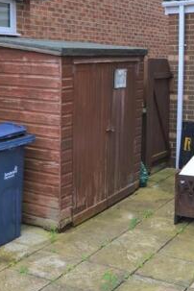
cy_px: 136
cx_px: 89
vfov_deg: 36.2
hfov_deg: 24.6
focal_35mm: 55
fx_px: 445
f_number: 5.6
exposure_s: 1/125
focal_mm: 17
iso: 200
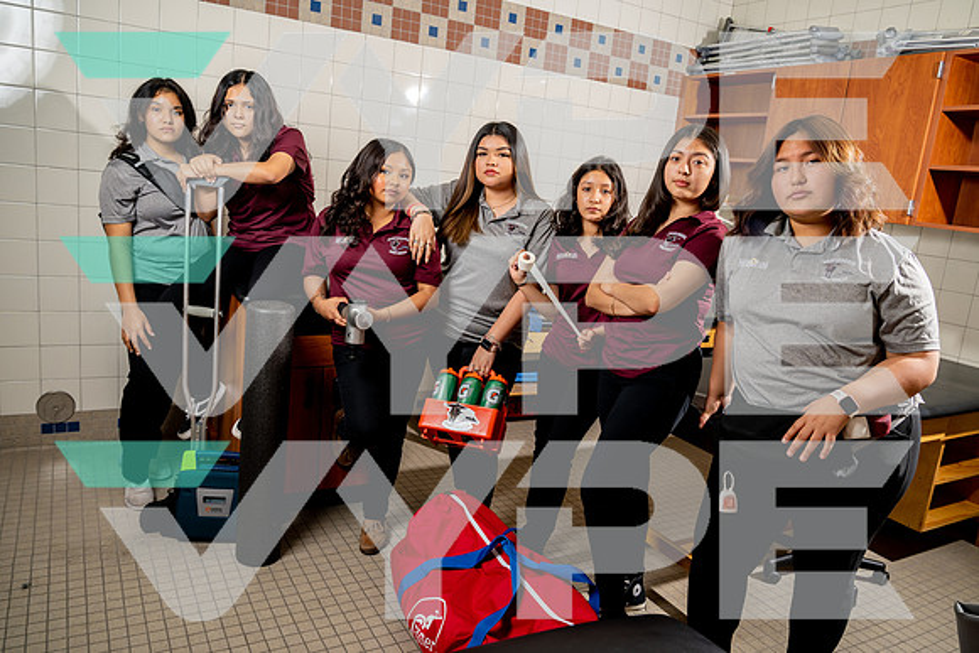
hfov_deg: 67.4
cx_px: 490
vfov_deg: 48.0
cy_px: 326
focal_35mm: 27
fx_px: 734
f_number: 6.3
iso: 250
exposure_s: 1/250
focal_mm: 27
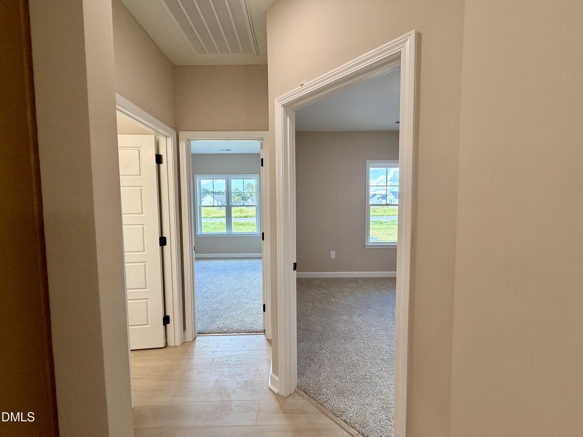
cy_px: 218
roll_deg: -0.1
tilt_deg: -2.8
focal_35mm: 14
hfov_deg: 102.1
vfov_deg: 85.7
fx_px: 236
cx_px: 292
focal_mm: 2.22
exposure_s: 1/120
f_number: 2.2
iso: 200
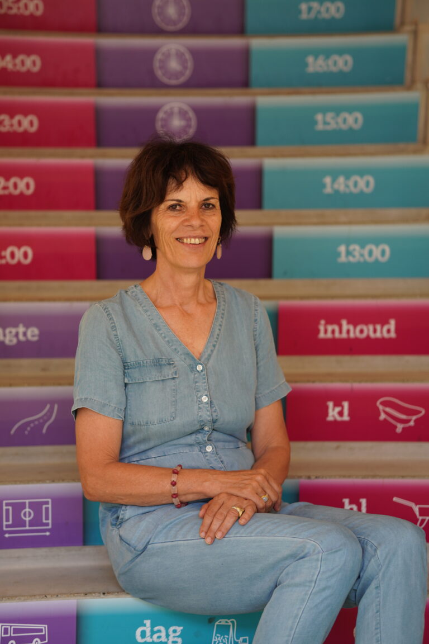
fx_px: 1501
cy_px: 322
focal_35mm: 84
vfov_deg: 24.2
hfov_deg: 16.3
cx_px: 214
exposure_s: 1/320
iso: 100
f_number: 1.4
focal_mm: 56
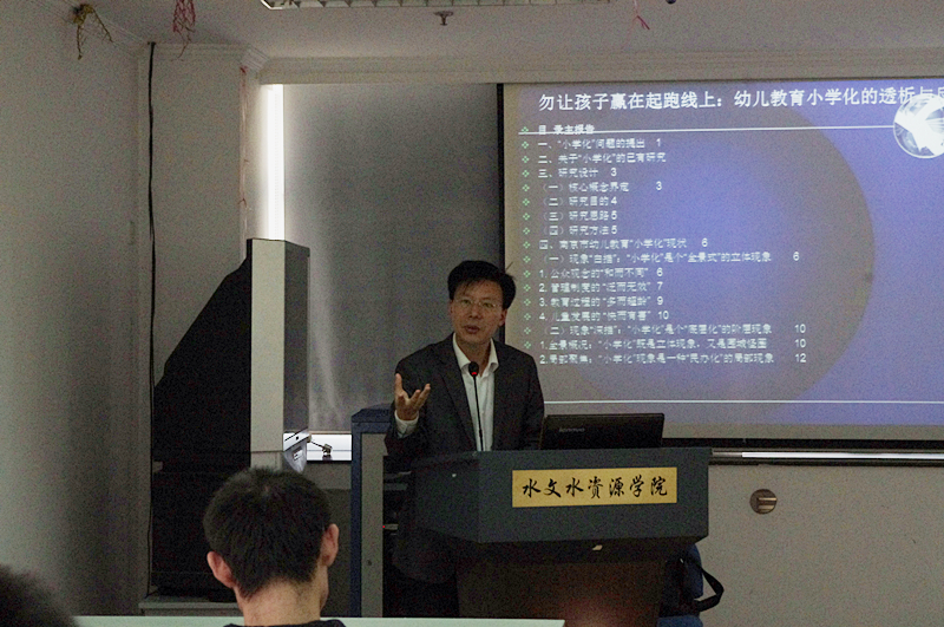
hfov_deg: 24.8
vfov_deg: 16.6
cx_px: 472
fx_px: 2147
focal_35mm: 82
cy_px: 314
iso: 3200
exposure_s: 1/60
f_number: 10
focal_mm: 55
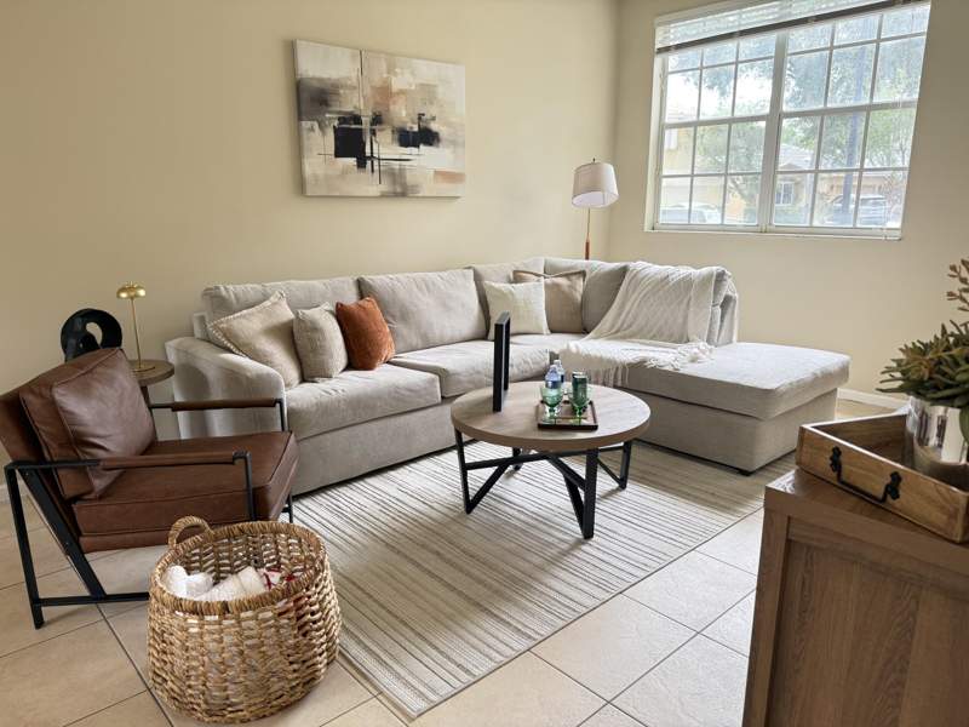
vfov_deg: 56.8
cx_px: 484
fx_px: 672
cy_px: 364
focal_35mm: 24
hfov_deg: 71.6
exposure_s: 1/121
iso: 125
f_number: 1.78
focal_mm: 6.76
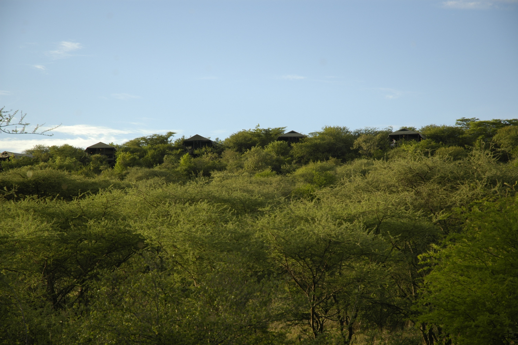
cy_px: 172
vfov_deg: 13.0
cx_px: 259
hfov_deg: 19.5
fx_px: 1509
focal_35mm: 105
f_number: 4.5
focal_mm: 70
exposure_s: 1/400
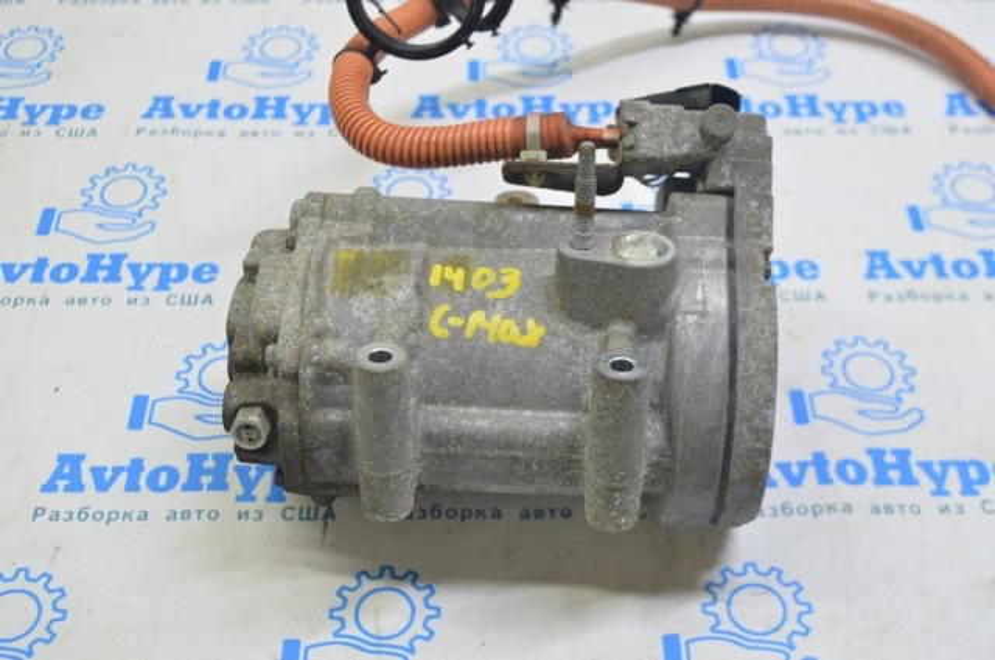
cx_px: 498
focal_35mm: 48
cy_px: 330
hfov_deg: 41.2
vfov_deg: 28.0
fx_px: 1325
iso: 400
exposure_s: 1/20
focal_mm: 32
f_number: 5.6
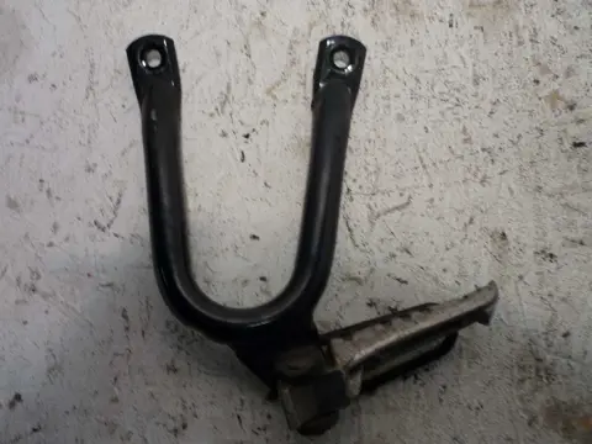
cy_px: 222
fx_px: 564
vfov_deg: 42.9
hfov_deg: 55.4
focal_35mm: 33
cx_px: 296
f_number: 2.8
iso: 80
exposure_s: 1/40
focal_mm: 5.5
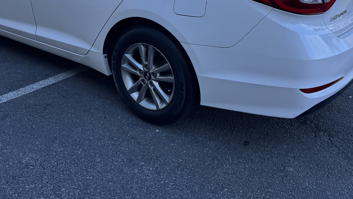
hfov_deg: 52.7
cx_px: 164
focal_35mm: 38
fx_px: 356
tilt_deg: -18.9
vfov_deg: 29.8
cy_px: 17
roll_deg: +0.2
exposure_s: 1/756
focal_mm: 6.76
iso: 80
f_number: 1.78
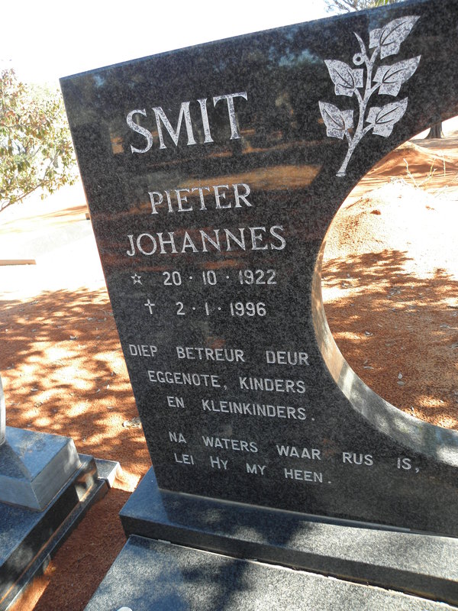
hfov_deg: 53.1
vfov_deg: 67.3
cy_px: 306
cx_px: 229
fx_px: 459
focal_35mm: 26
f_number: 3.2
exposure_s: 1/60
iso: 64
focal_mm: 4.6
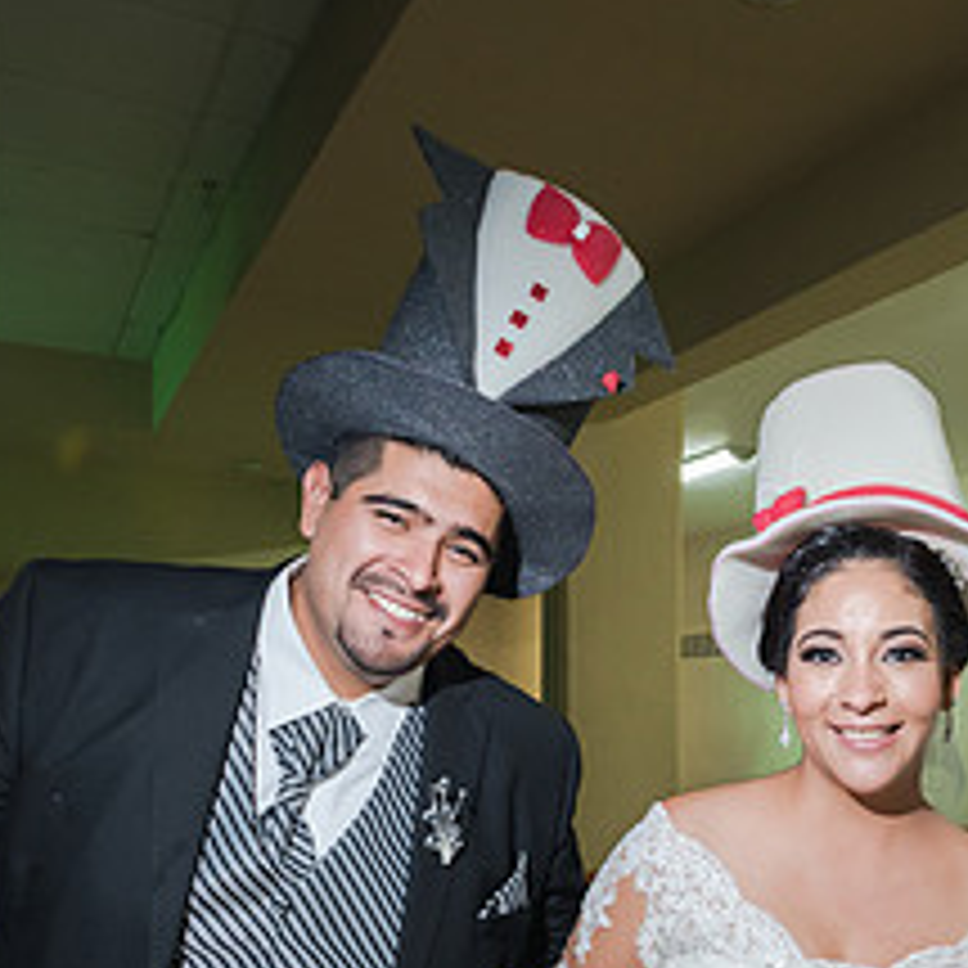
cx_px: 810
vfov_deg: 40.9
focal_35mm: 39
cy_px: 786
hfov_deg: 40.6
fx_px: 1234
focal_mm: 17
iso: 1600
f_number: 3.5
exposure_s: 1/100
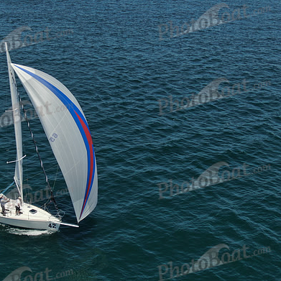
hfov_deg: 27.3
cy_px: 148
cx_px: 116
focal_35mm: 63
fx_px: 579
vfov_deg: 27.3
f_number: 3.8
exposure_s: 1/1250
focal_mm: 8.6
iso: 100
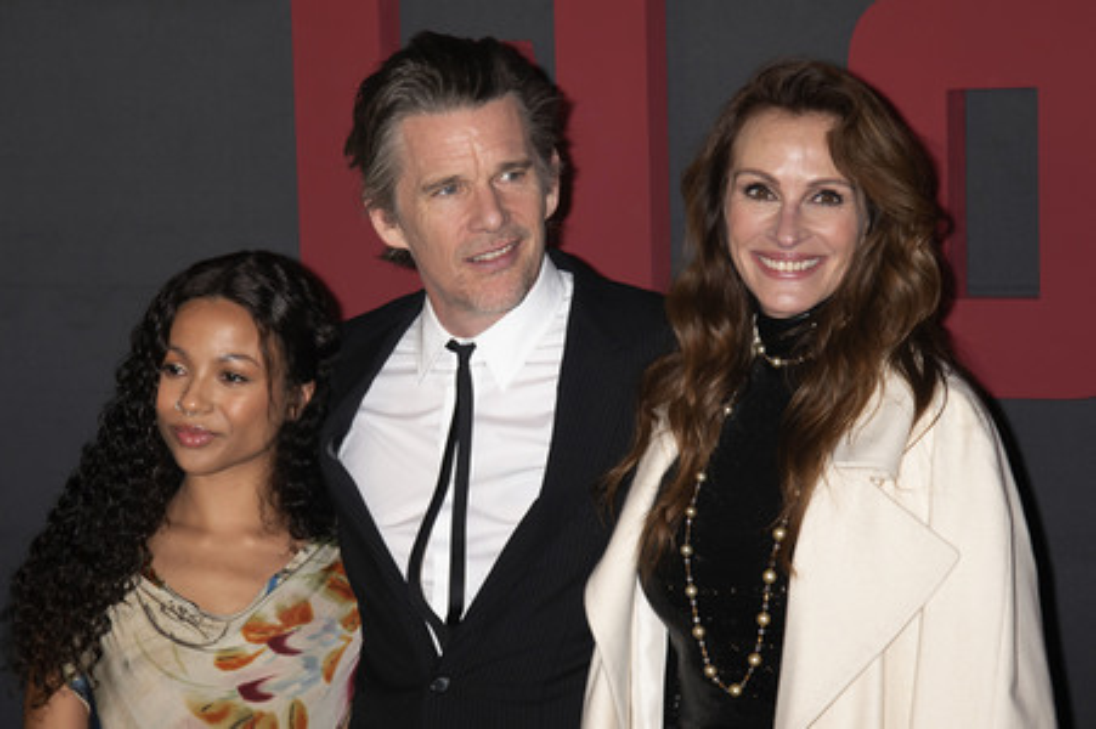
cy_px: 364
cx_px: 548
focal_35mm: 92
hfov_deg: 22.2
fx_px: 2799
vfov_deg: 14.8
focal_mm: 92
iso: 400
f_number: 5
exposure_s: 1/200
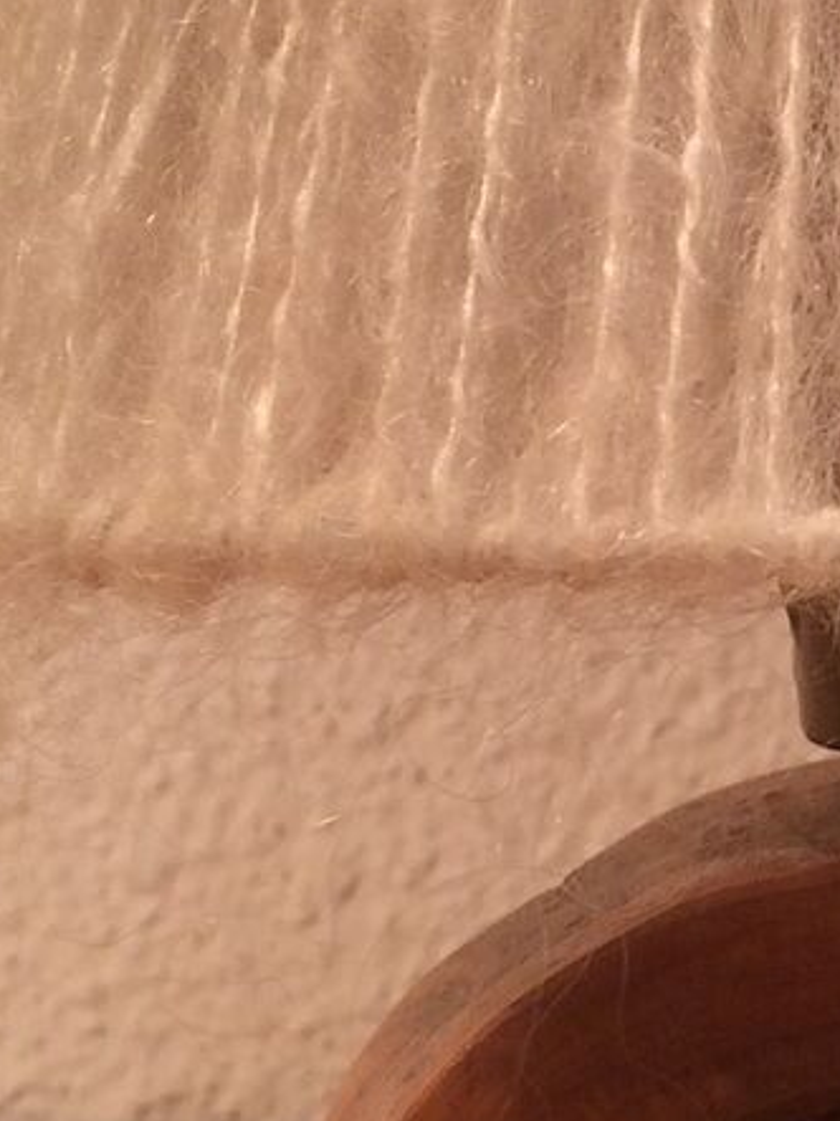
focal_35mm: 131
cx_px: 903
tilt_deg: -3.3
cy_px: 357
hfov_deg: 11.2
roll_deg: -0.5
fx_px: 4241
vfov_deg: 15.0
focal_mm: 4.15
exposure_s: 1/33
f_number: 2.2
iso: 40
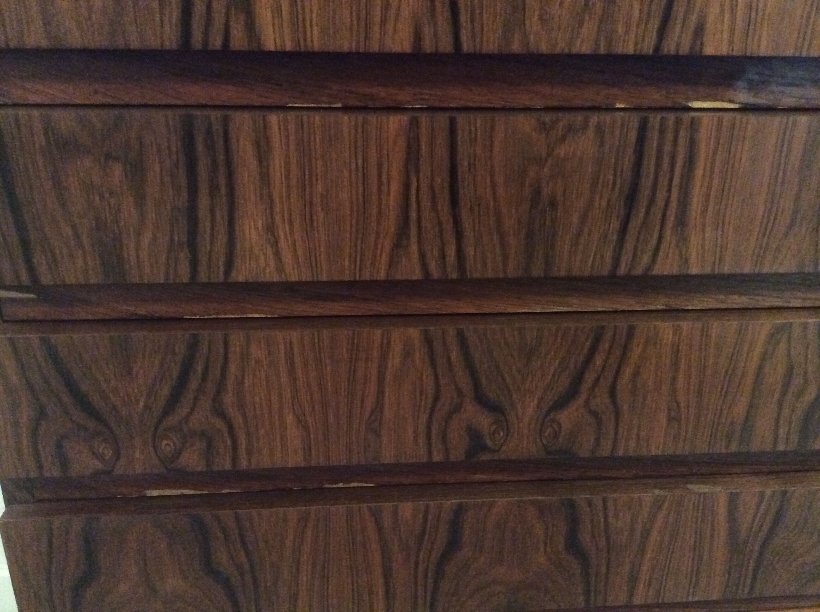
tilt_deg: -21.7
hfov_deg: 56.9
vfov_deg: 44.1
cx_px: 410
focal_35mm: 32
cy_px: 306
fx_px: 757
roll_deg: -0.6
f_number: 2.4
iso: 800
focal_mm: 3.3
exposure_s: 1/17
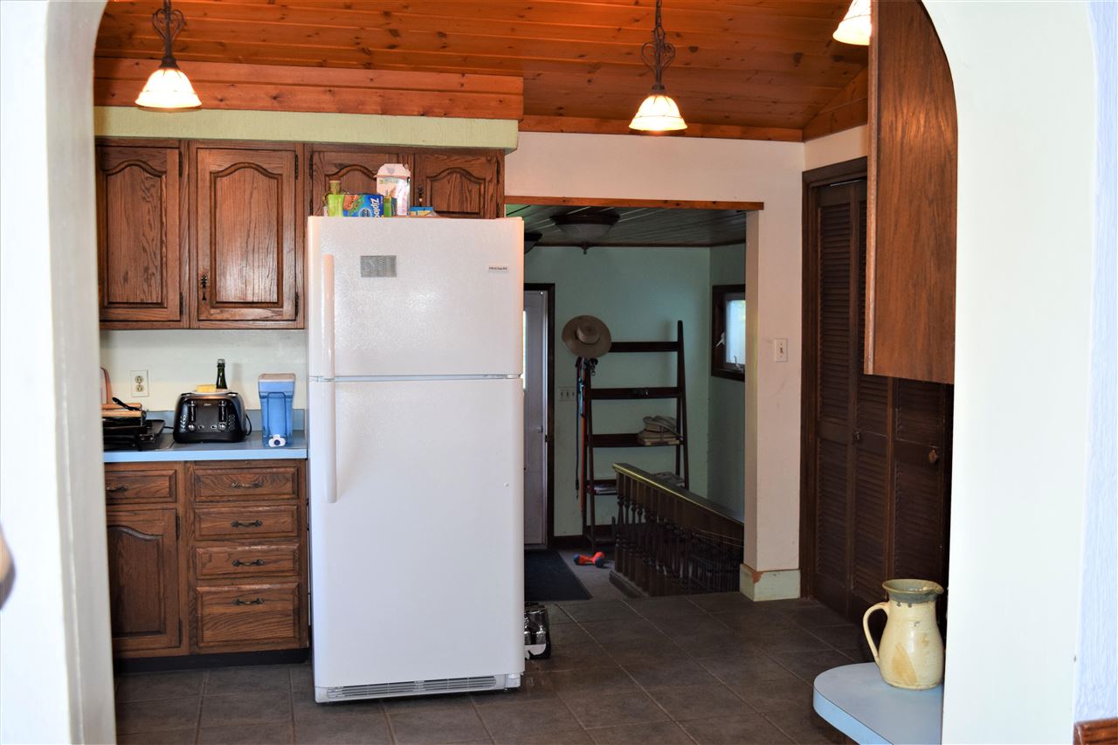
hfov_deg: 51.3
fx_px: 1164
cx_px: 559
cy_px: 372
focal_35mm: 38
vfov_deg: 35.5
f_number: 5
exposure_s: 1/100
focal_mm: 25
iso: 800
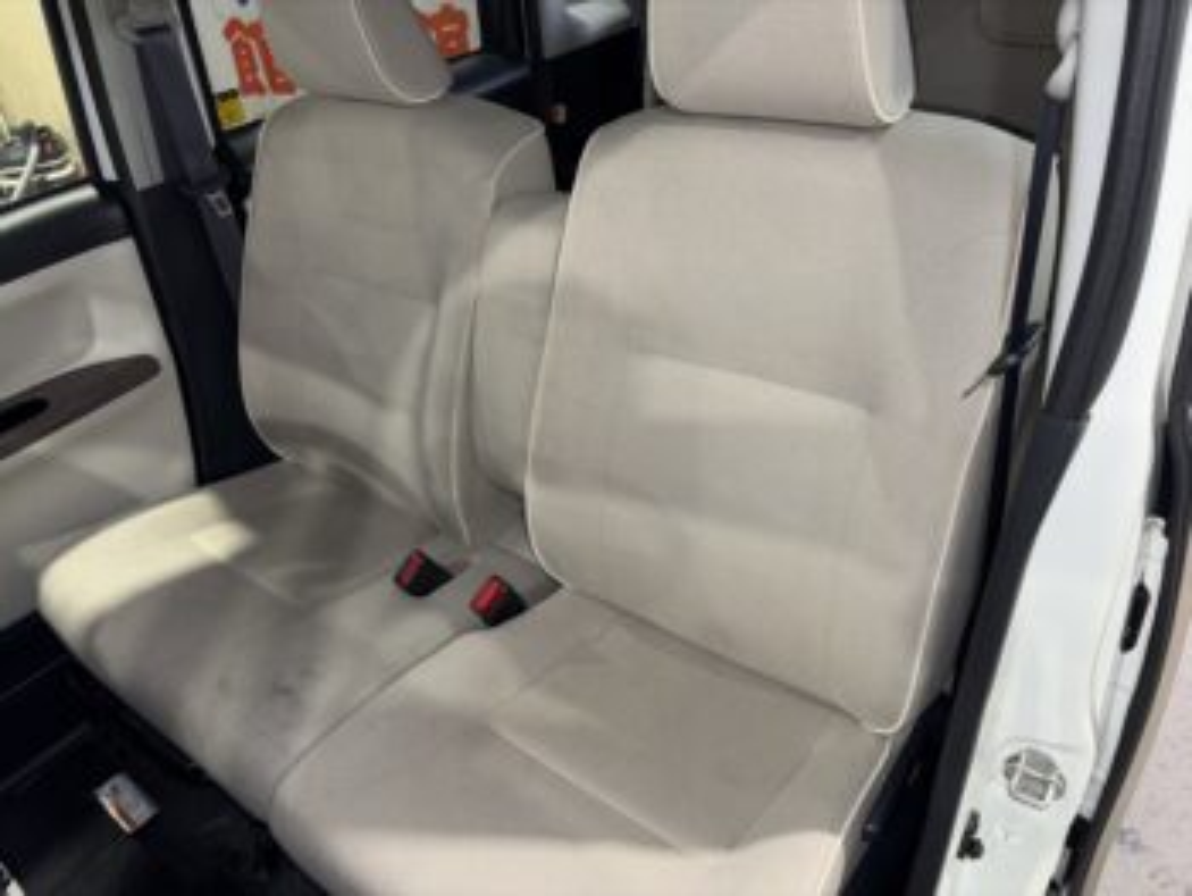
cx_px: 596
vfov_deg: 53.1
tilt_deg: -33.5
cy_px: 448
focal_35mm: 26
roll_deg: +7.4
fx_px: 896
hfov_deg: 67.3
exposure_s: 1/21
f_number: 1.6
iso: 50
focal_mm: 5.96
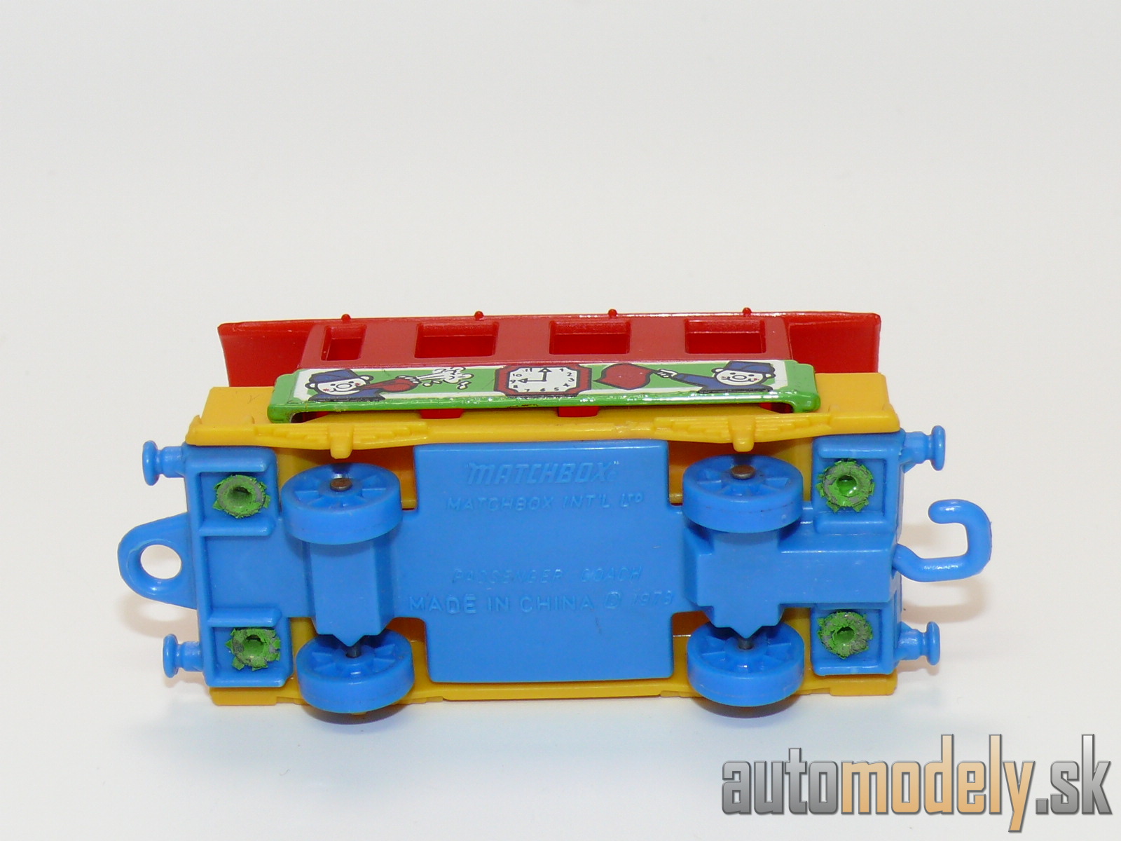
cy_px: 420
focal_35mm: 102
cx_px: 560
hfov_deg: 19.3
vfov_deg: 14.5
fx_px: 3303
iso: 100
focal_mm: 13.4
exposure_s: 1/30
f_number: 4
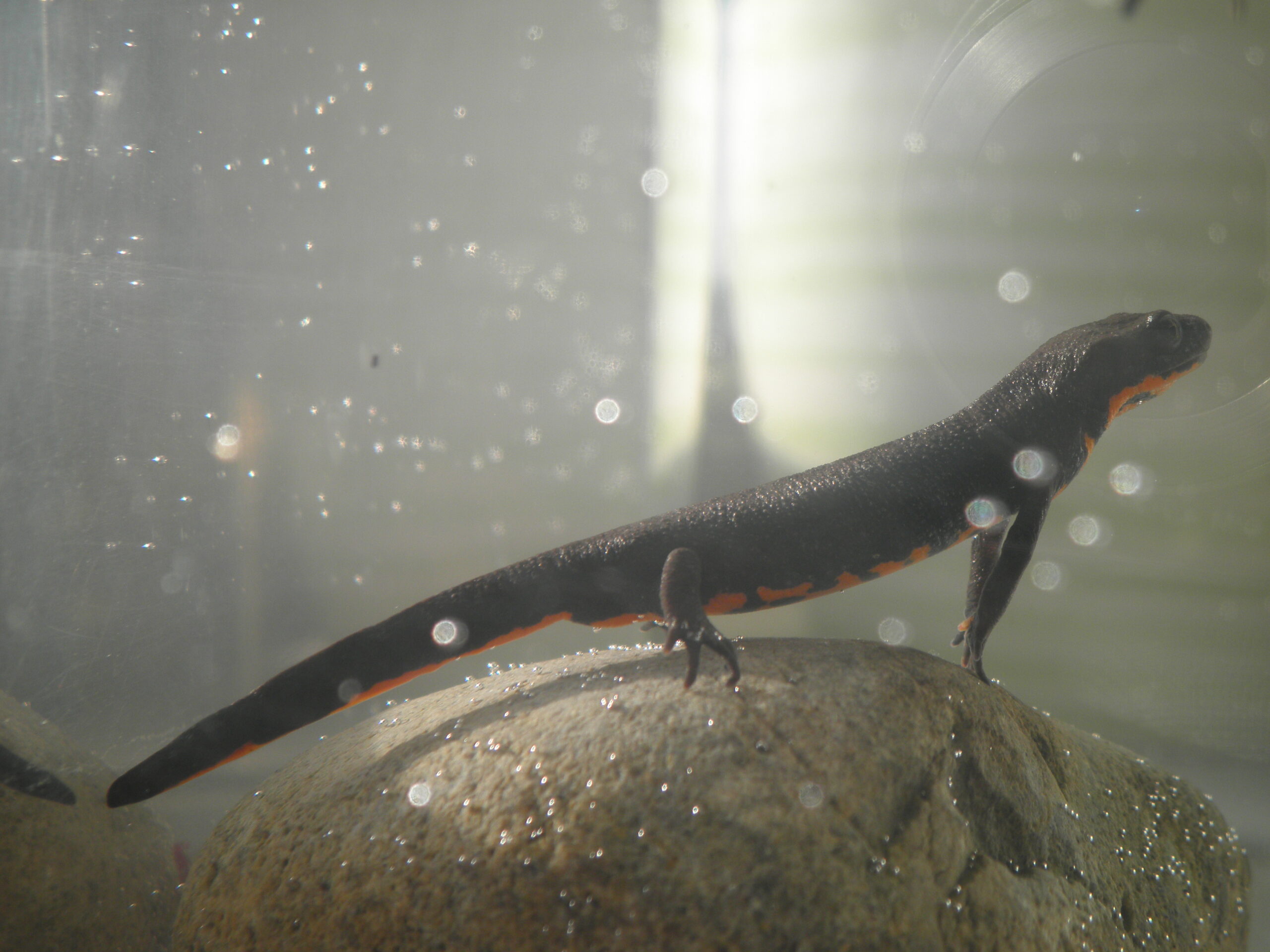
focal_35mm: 47
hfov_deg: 40.4
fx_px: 1724
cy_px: 476
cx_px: 635
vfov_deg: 30.9
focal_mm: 8.3
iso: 64
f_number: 3.4
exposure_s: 1/160
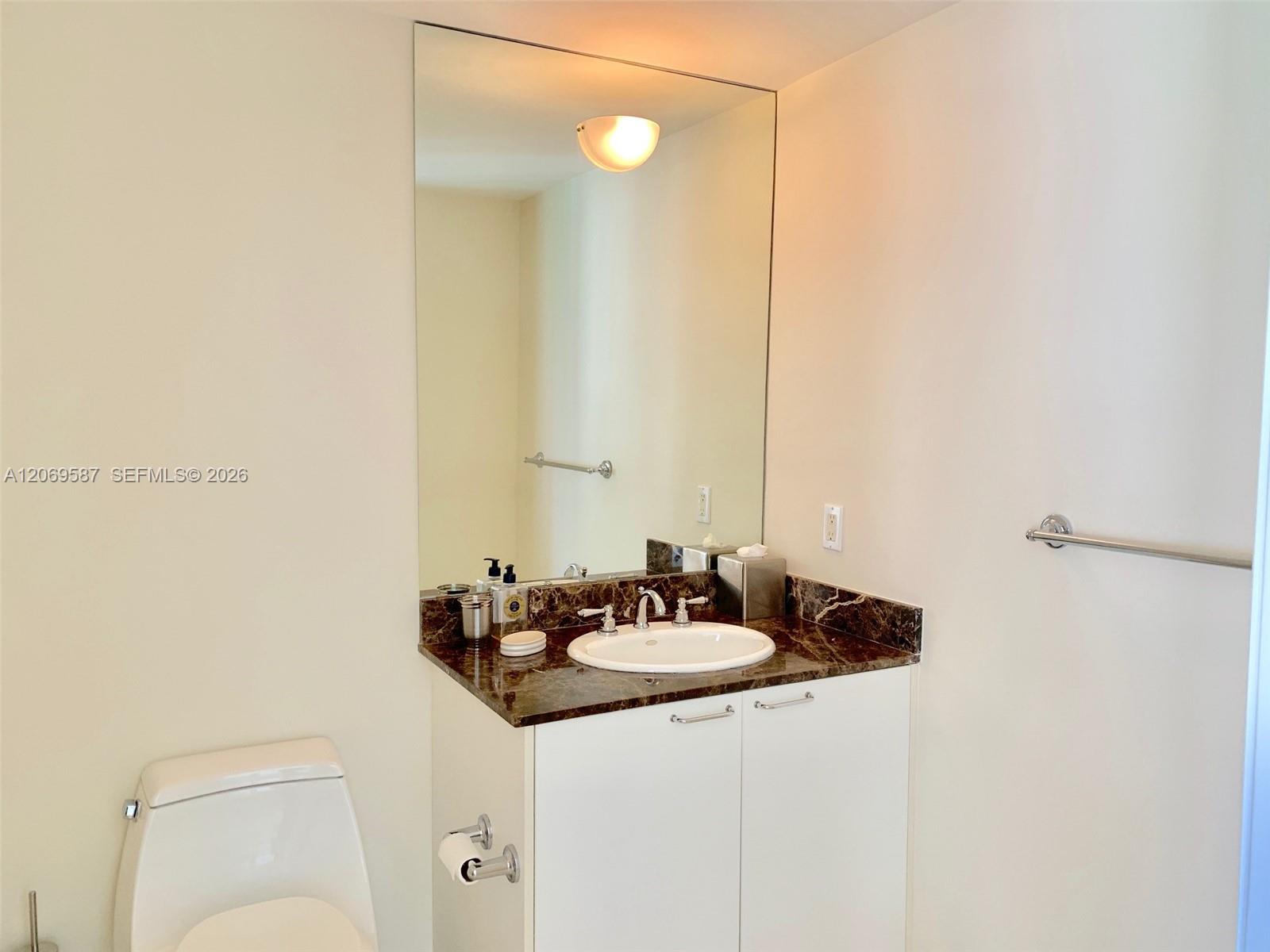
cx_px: 635
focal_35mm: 26
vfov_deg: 53.1
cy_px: 476
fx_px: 954
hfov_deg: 67.3
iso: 100
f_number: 1.8
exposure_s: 1/60
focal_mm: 4.25
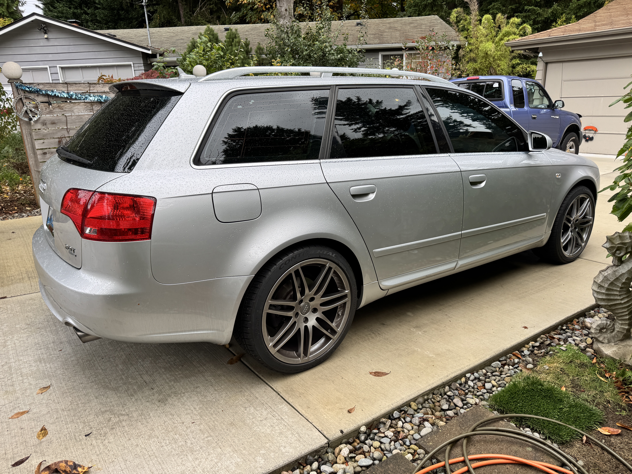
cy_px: 237
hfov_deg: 71.6
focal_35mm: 24
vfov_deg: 56.8
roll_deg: +2.1
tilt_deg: -18.4
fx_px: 438
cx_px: 316
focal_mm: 6.76
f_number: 1.78
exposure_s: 1/350
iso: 80
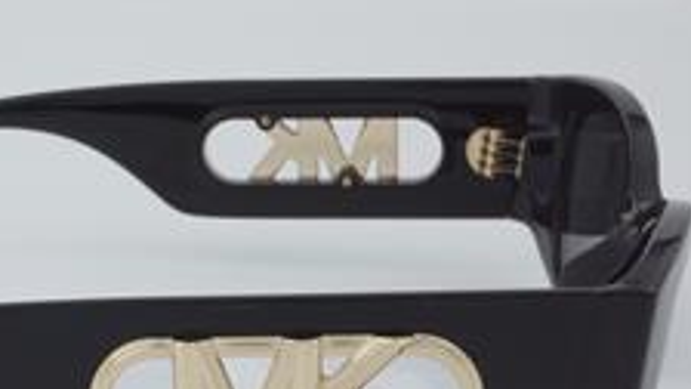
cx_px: 96
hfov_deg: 15.2
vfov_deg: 8.7
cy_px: 275
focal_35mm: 140
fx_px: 2565
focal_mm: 50
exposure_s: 1/4
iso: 100
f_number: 29
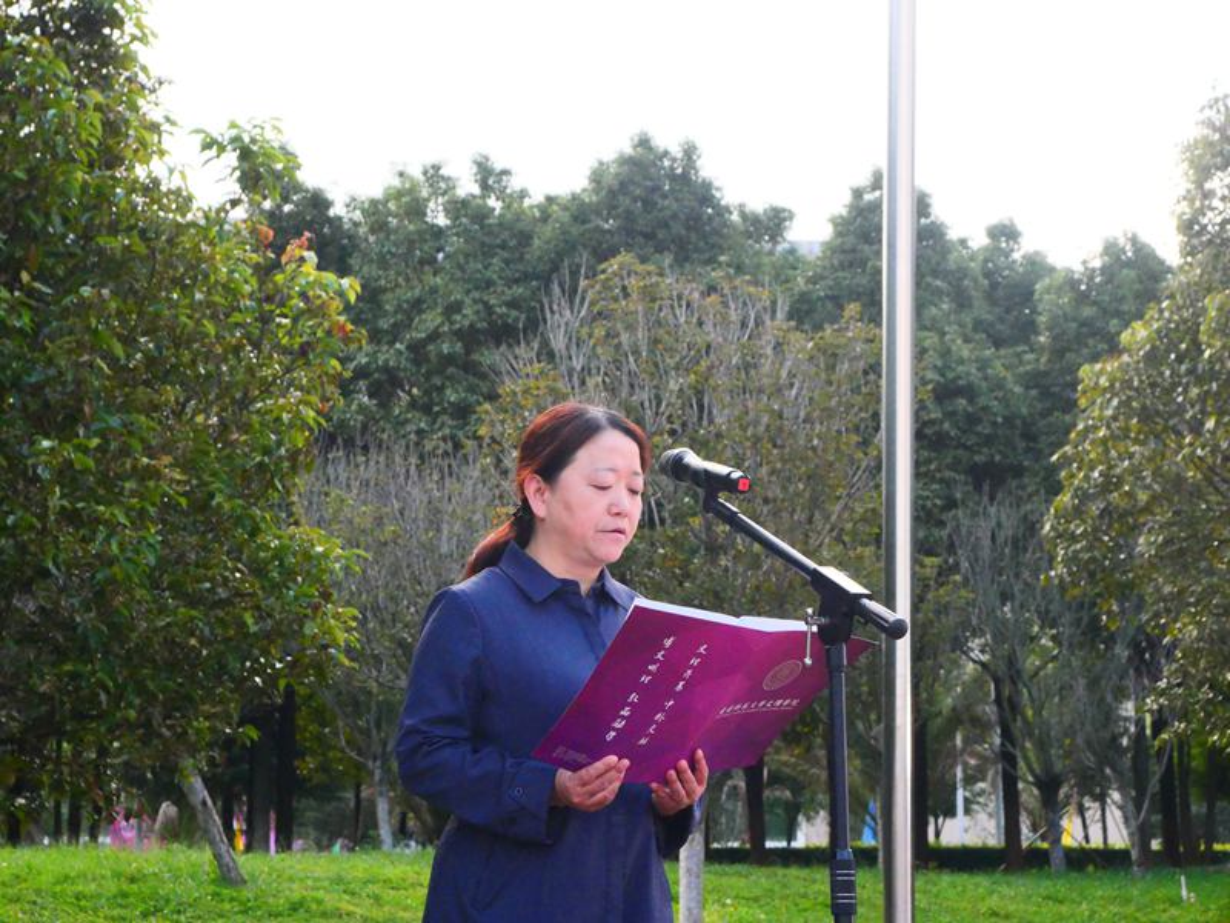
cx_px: 615
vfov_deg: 17.6
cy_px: 462
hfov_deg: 23.3
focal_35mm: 84
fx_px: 2985
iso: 3200
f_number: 9
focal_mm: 42
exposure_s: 1/500
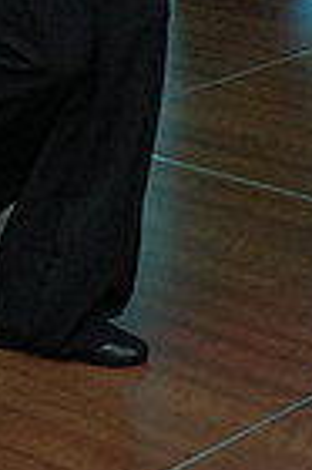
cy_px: -275
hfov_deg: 8.2
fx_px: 2163
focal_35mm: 166
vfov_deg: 11.8
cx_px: 307
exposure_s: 1/200
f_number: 4
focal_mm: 40
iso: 3200
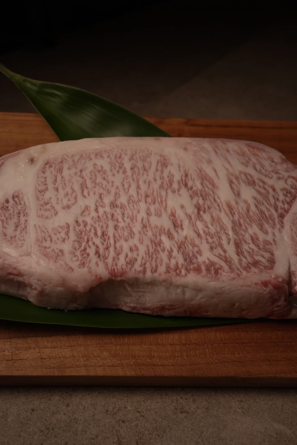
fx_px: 433
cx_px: 148
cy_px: 222
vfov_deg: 54.4
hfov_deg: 37.8
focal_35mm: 35
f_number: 9
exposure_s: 1/125
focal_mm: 35
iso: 1600
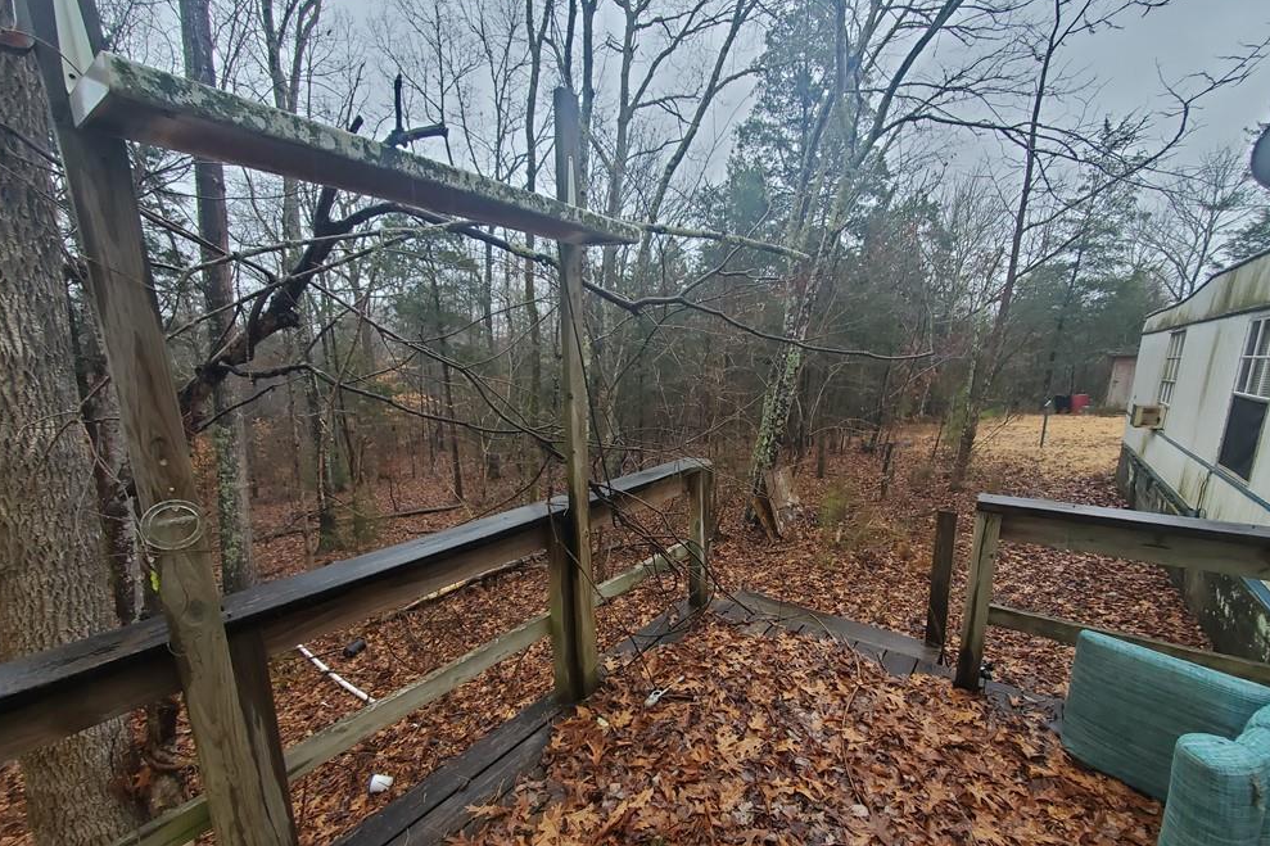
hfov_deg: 104.3
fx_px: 494
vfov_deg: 80.8
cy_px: 478
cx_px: 643
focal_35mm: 14
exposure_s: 1/98
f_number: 2.2
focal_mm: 1.8
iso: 100
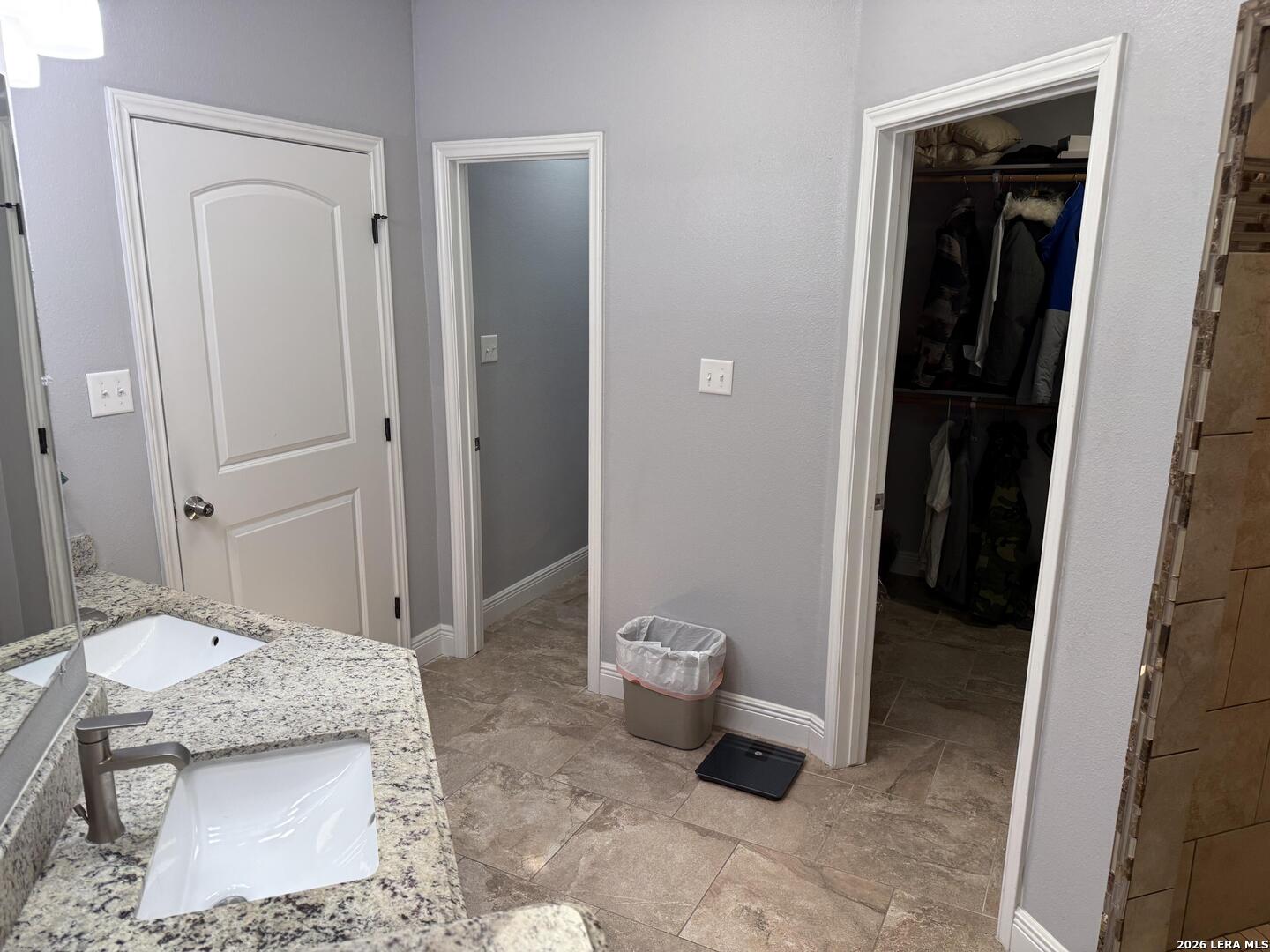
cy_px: 476
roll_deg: -0.9
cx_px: 635
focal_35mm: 24
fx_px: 881
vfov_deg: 56.8
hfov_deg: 71.6
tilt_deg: -12.3
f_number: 1.78
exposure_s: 1/120
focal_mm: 6.76
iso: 100
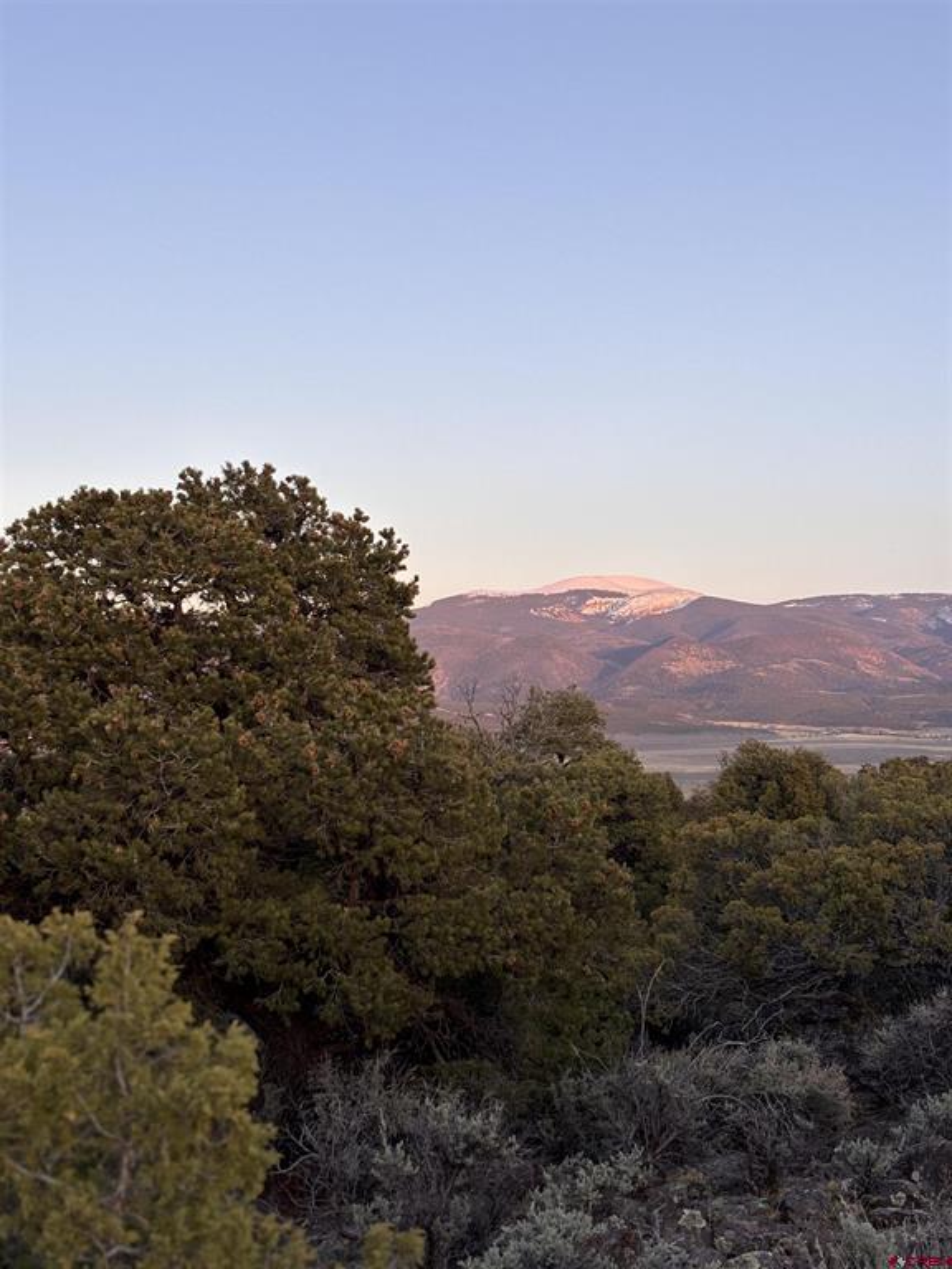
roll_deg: +1.0
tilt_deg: +2.2
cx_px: 476
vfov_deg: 36.8
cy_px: 634
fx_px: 1907
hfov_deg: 28.0
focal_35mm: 52
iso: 32
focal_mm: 5.96
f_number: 1.6
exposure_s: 1/295
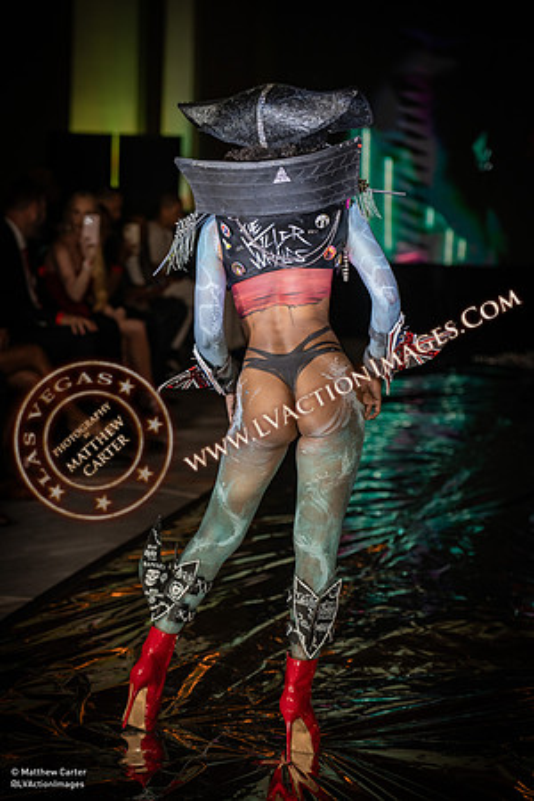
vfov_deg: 22.1
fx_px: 2047
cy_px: 400
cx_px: 267
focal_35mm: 92
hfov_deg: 14.9
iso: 1250
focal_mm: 92
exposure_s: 1/500
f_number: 2.8
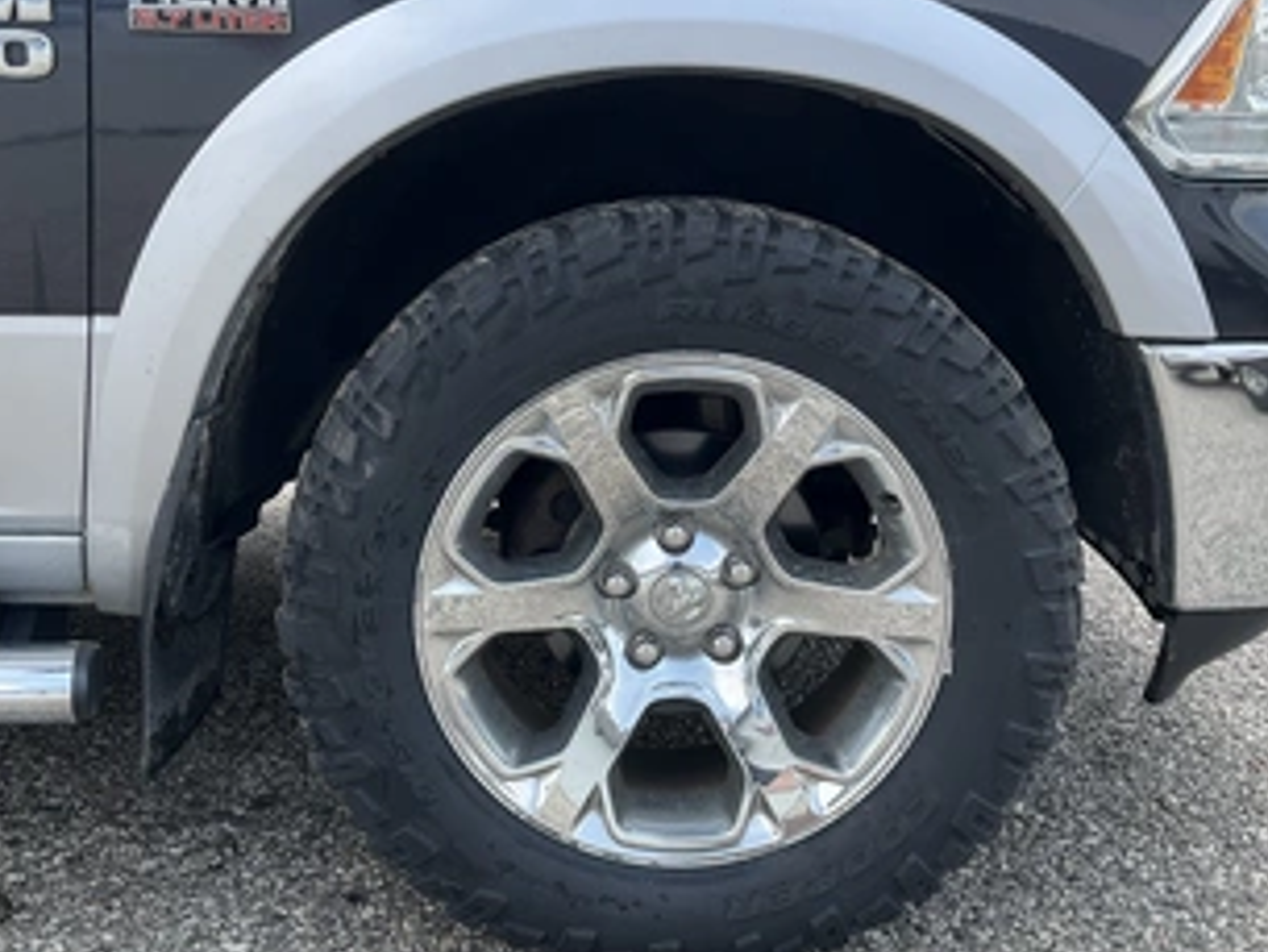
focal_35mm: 38
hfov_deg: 49.0
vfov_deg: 37.7
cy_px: 441
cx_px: 644
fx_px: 1393
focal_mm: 3
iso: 25
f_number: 1.8
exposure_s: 1/556
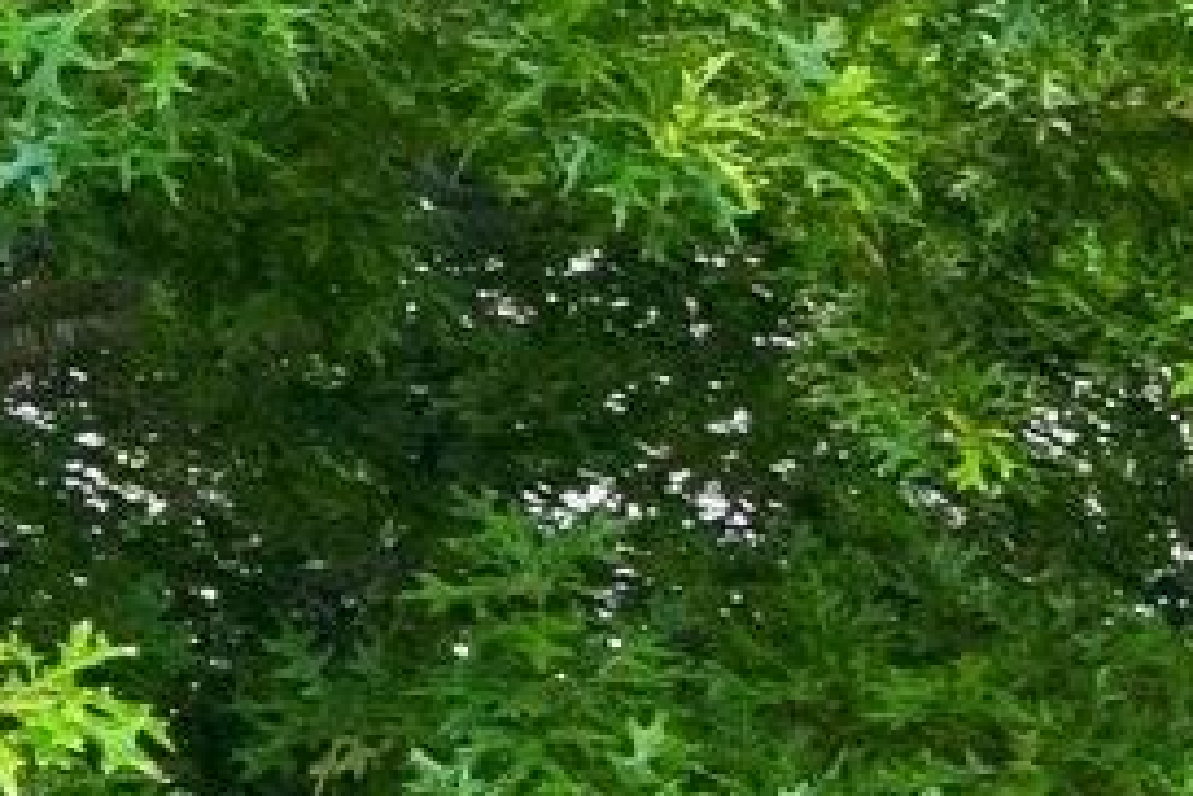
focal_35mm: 225
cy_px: 256
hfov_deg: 7.4
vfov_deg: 6.1
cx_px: 4178
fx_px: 7456
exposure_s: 1/30
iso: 160
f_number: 8
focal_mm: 20
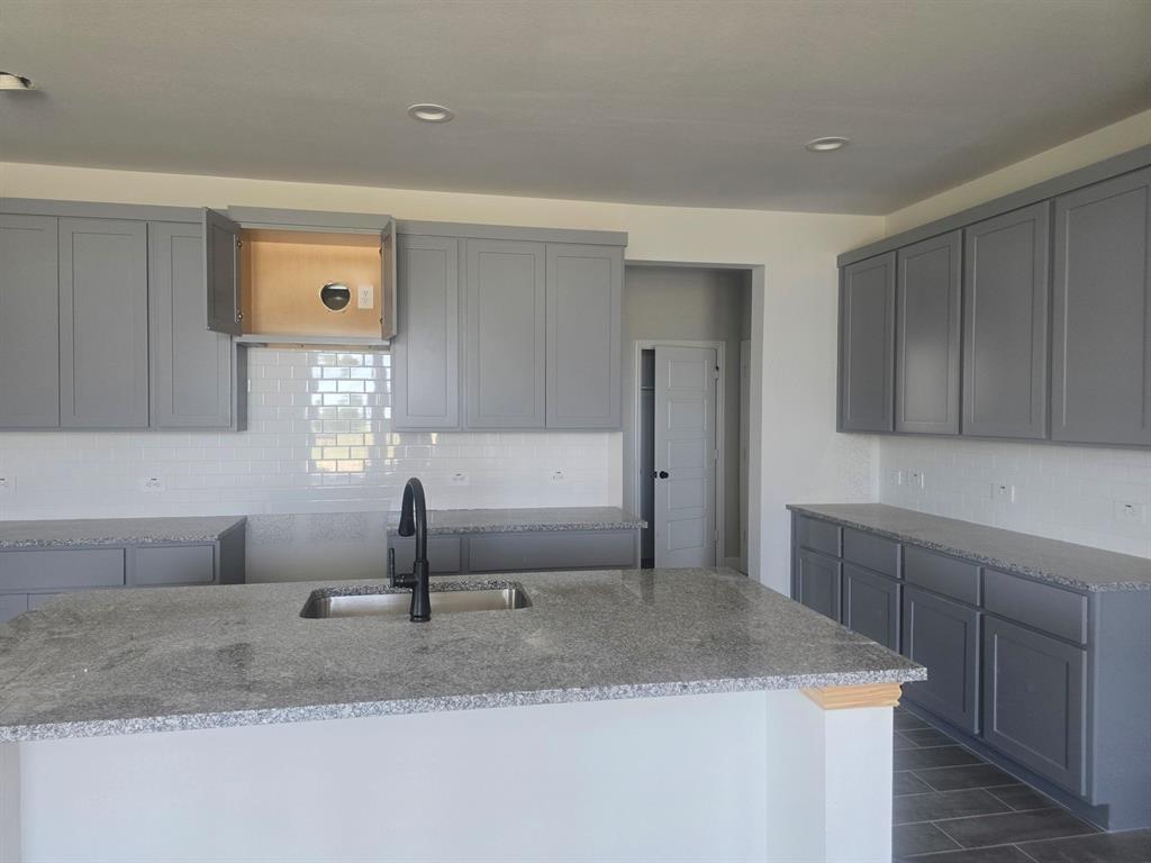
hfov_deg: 73.9
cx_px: 576
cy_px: 432
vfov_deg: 58.9
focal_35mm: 23
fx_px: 765
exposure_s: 1/120
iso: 200
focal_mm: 6.3
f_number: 1.7
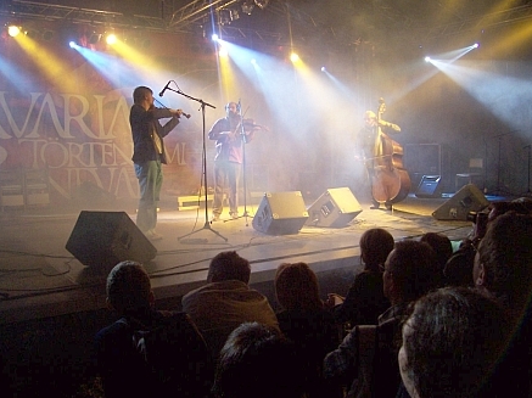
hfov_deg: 52.7
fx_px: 537
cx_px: 262
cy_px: 195
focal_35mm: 35
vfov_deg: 40.6
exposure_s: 1/30
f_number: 2.7
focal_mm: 5.6
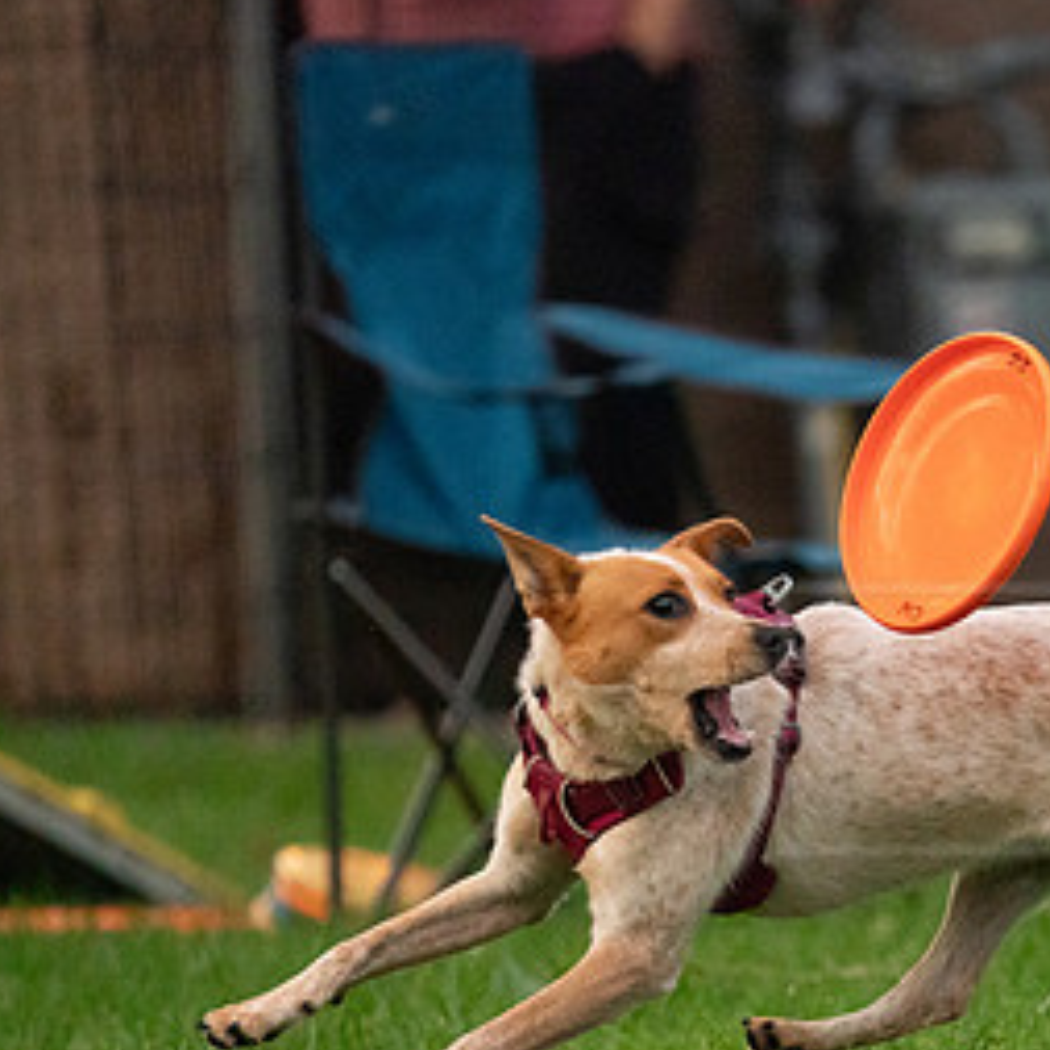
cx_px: 1175
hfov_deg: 1.8
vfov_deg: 1.8
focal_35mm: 968
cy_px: 791
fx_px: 33219
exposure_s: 1/2000
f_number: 6.3
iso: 6400
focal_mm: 496
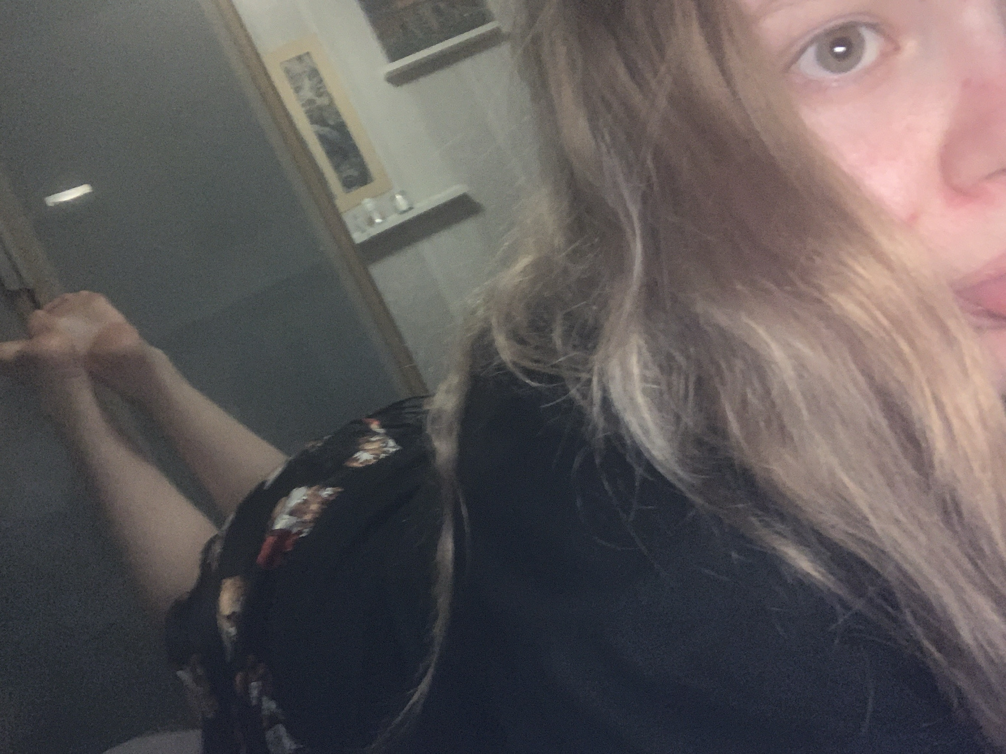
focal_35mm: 32
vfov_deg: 44.2
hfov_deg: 56.8
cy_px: 377
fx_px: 930
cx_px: 503
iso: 250
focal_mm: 2.87
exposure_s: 1/16
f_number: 2.2
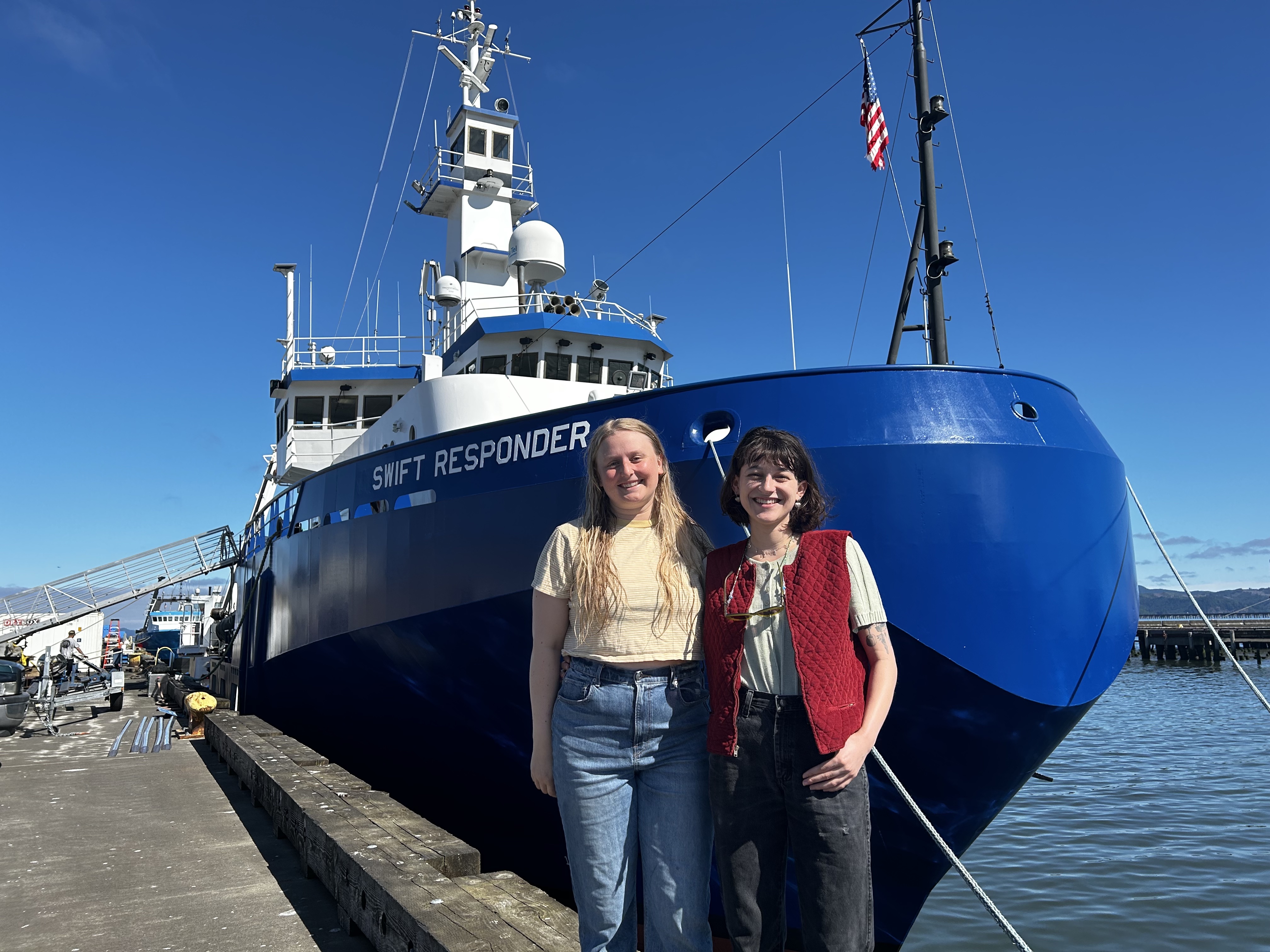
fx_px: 954
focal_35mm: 26
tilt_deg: +9.2
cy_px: 476
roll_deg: +1.0
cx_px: 635
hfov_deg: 67.3
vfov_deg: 53.1
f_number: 1.5
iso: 50
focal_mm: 5.7
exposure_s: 1/4115
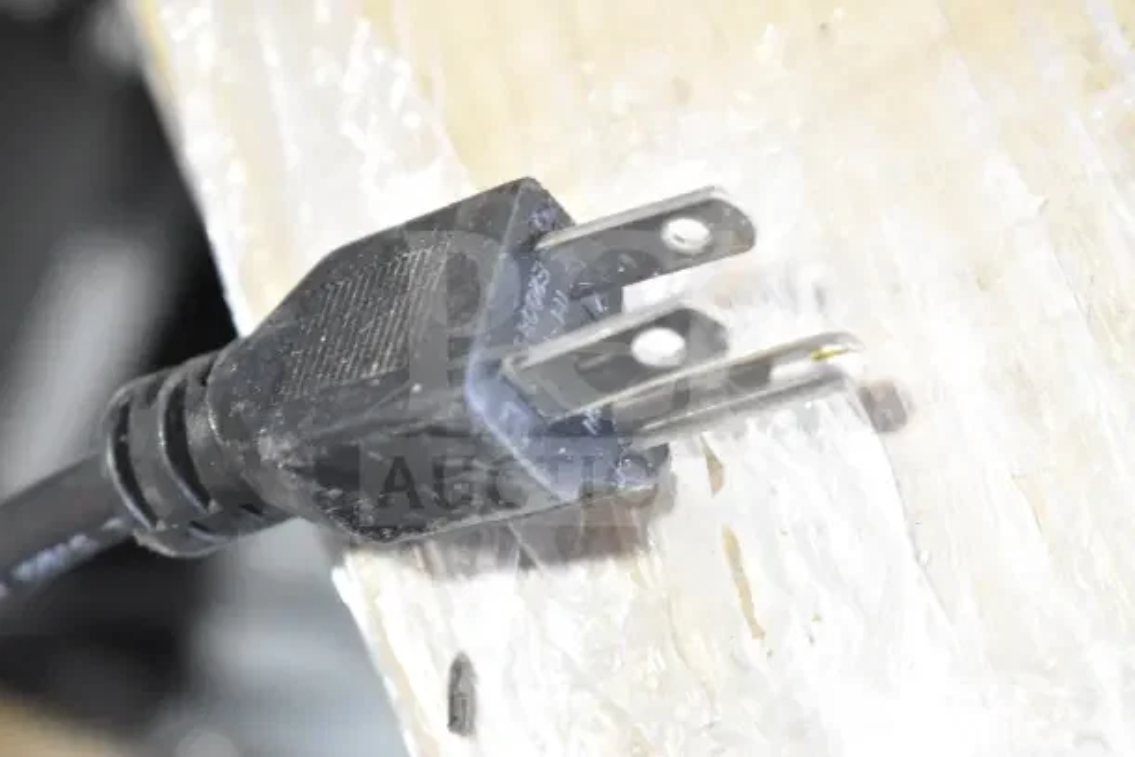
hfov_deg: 24.6
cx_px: 568
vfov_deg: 16.6
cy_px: 378
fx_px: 2601
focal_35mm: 82
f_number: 5.6
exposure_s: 1/100
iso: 2200
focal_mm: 55
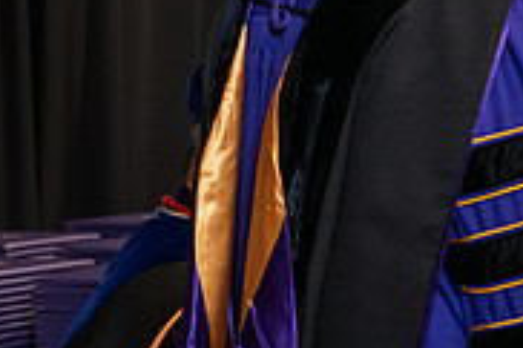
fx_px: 3237
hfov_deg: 9.1
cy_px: 13
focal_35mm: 223
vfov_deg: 6.1
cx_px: 675
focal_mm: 70
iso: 2000
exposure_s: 1/125
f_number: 5
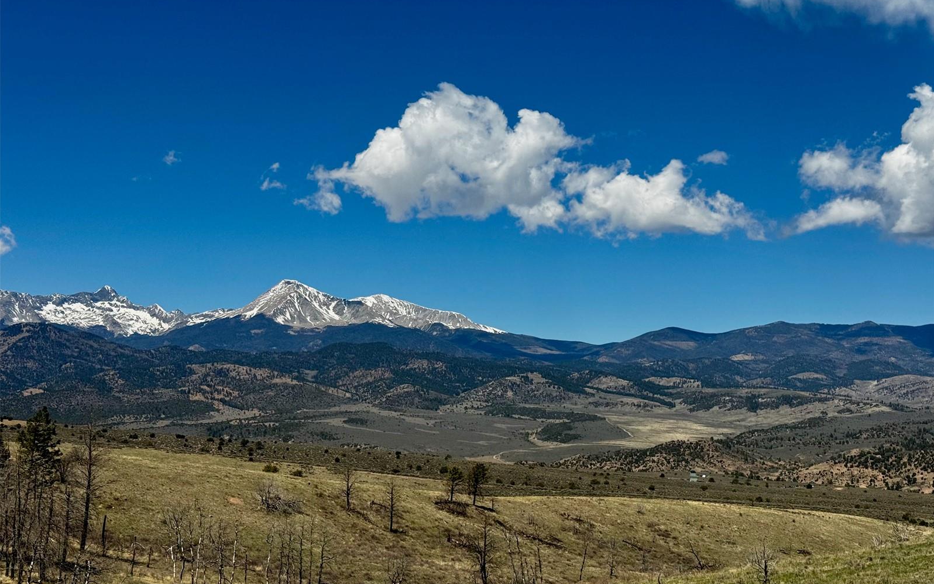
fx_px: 1298
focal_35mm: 51
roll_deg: -1.1
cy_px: 334
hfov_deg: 39.6
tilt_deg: +1.7
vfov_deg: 25.3
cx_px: 468
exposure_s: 1/7092
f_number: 1.78
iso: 64
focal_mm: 6.76
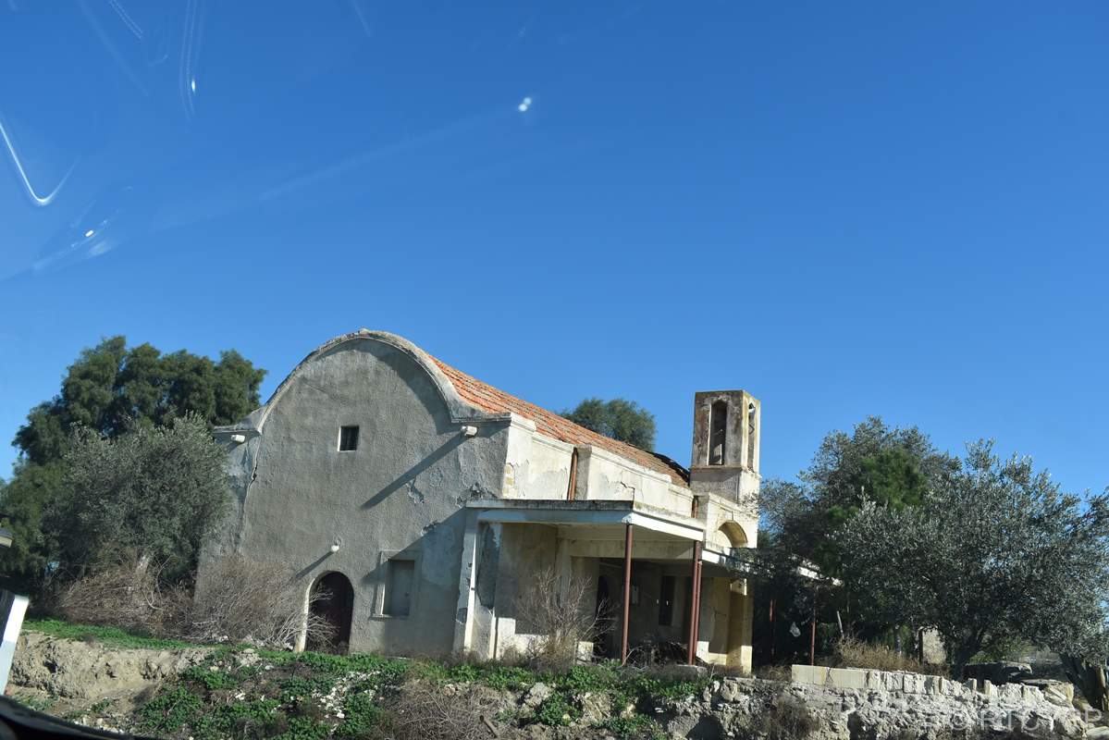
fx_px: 1017
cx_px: 554
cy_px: 370
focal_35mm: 33
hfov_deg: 57.2
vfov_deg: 40.0
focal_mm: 22
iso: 100
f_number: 9
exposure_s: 1/320
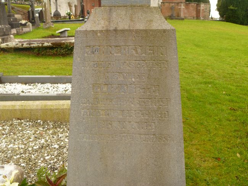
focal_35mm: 35
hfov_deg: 52.6
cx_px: 124
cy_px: 93
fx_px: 251
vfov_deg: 40.7
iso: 100
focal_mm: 6.3
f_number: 3.5
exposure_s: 1/100
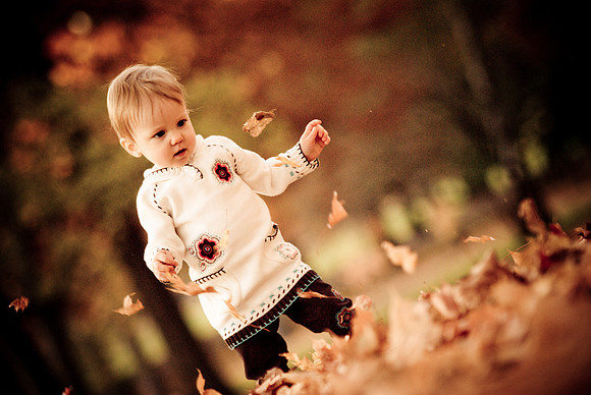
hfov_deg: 10.5
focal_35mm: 195
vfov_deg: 7.1
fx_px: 3204
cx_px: 296
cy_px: 198
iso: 400
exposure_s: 1/180
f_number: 2.8
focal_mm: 130
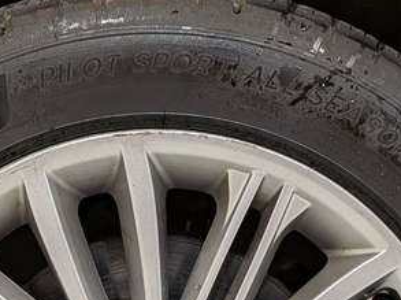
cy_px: 384
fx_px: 972
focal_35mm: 84
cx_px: 144
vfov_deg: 16.6
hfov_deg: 23.2
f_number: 1.7
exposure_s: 1/30
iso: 41
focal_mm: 4.53
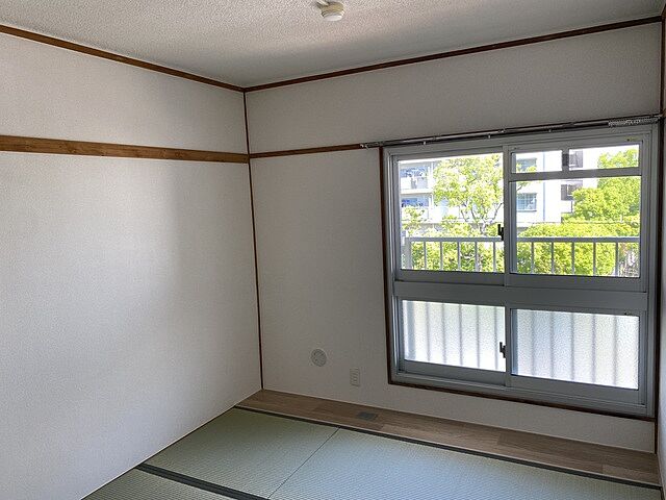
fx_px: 500
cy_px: 250
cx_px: 333
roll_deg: +2.8
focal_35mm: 26
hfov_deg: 67.3
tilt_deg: -5.8
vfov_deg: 53.1
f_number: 1.8
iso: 50
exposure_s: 1/122
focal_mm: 4.25
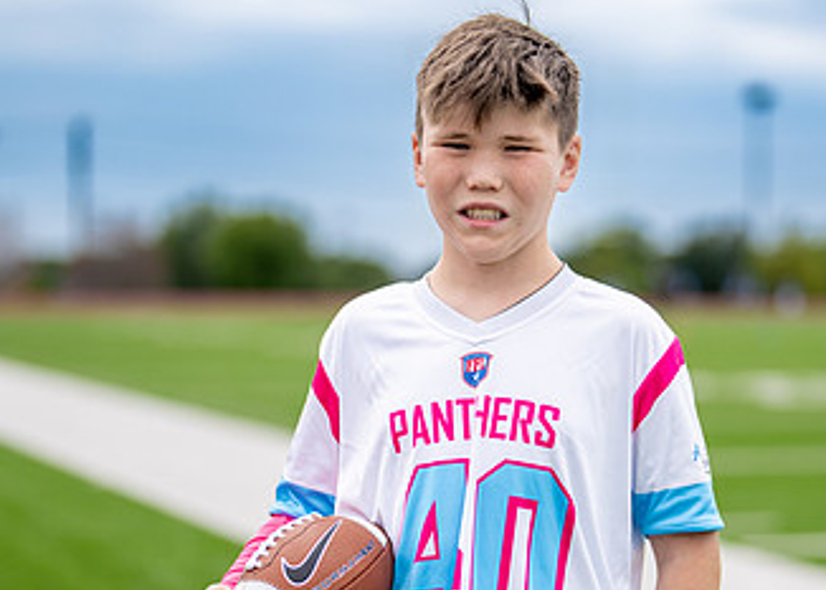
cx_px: 517
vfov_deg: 13.6
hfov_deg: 19.0
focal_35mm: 105
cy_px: 407
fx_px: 2464
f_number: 1.2
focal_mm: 50
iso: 100
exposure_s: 1/10000
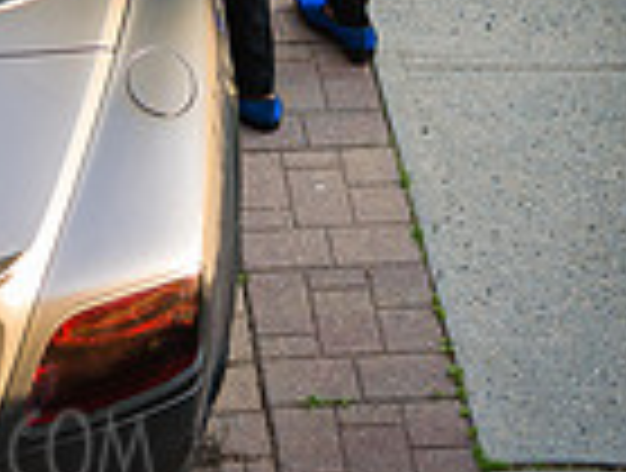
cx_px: -77
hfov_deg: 13.7
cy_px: -317
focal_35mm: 140
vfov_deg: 10.2
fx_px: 2538
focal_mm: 35
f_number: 3.2
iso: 500
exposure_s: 1/320
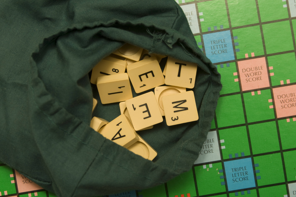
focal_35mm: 84
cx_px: 148
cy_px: 99
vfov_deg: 16.4
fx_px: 687
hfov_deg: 24.3
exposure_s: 1/50
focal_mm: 55
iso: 100
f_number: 5
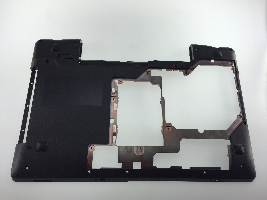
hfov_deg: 61.7
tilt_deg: -69.0
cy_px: 100
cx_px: 134
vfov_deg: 48.2
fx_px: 224
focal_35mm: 29
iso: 32
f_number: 2.2
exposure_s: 1/183
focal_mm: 4.15
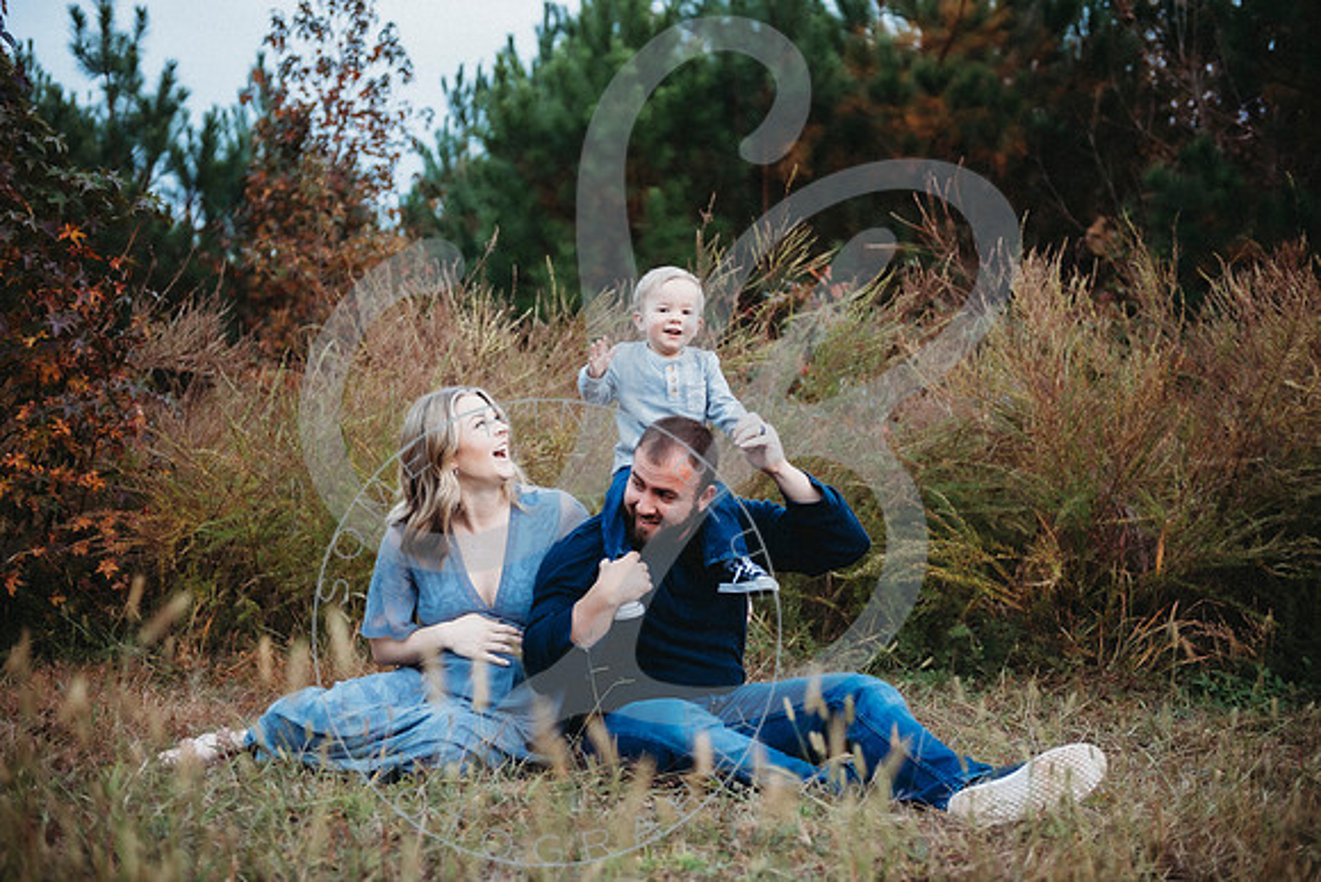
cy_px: 441
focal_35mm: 48
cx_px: 660
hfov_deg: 41.1
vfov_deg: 28.1
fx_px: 1762
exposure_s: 1/250
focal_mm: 48
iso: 400
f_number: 2.8
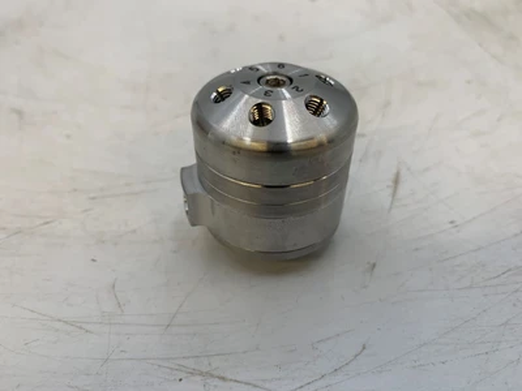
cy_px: 196
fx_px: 392
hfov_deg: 67.3
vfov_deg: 53.1
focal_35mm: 26
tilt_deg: -45.2
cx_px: 261
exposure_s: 1/121
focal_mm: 4.25
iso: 50
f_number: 1.8
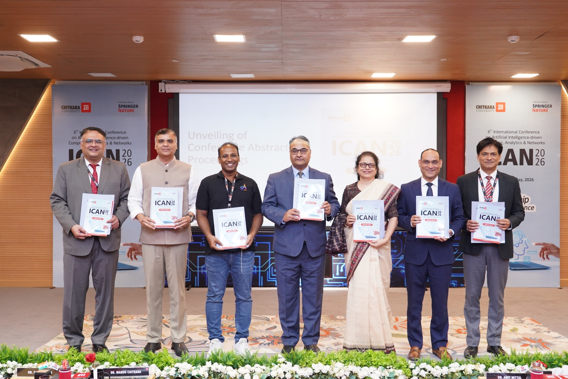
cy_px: 190
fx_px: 600
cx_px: 284
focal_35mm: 38
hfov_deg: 50.7
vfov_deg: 35.1
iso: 3200
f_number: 4.5
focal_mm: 38
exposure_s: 1/250
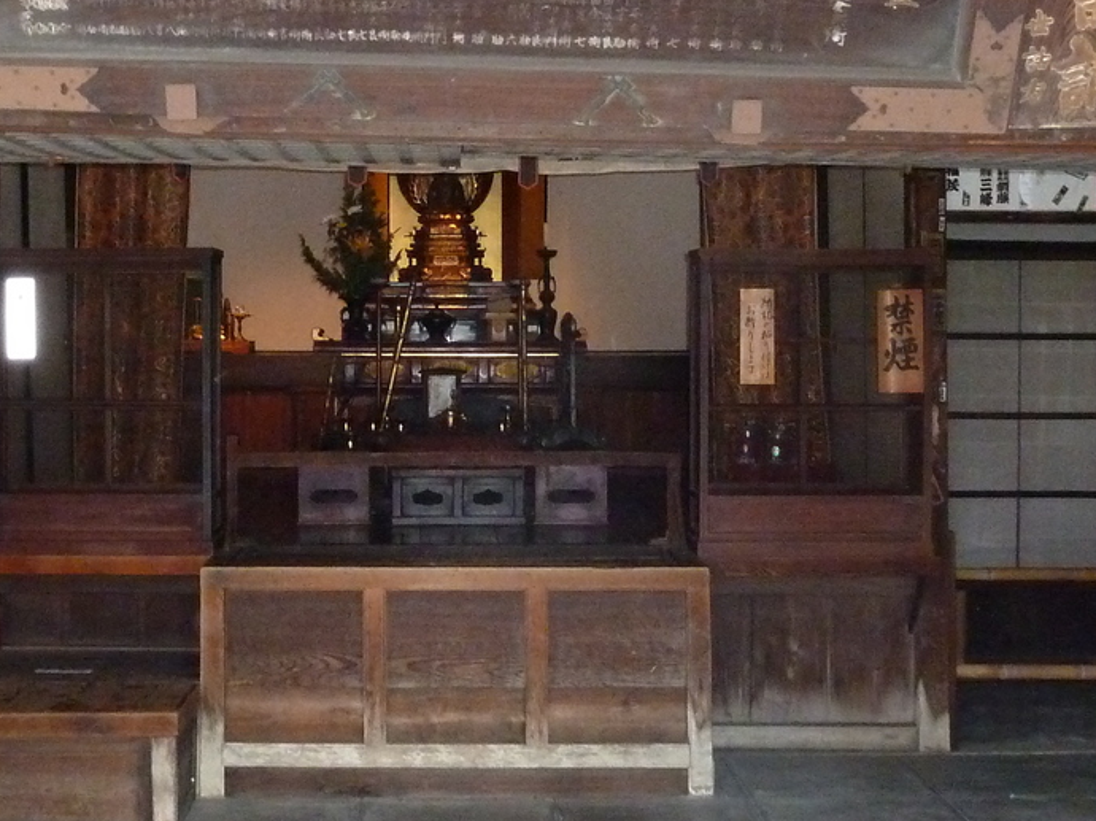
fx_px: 1836
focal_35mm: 58
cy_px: 338
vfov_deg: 25.2
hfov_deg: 33.1
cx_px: 427
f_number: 3.3
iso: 500
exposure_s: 1/30
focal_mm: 4.1
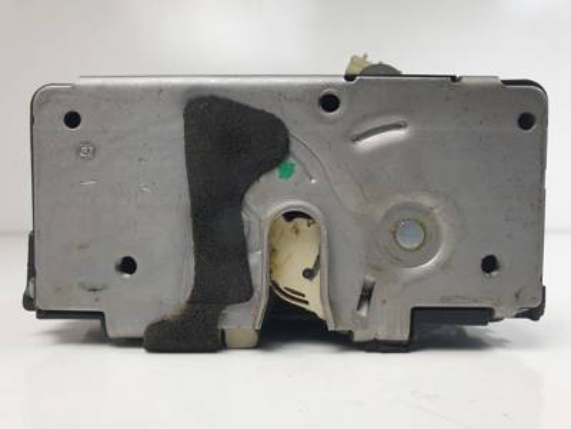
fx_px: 429
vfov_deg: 53.1
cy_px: 214
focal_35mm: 26
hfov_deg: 67.3
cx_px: 286
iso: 64
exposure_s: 1/100
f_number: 2.4
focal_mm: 4.3
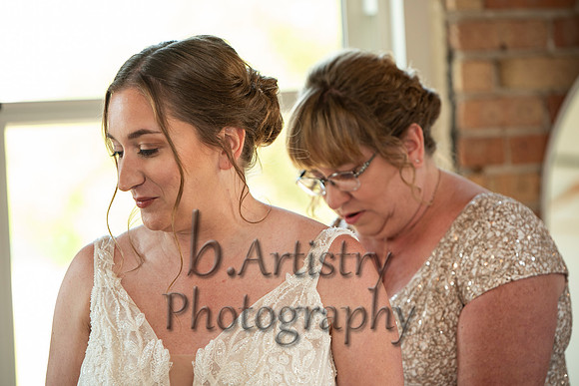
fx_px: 2574
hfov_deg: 12.8
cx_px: 290
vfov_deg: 8.6
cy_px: 193
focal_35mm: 160
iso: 500
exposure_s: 1/125
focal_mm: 160
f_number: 4
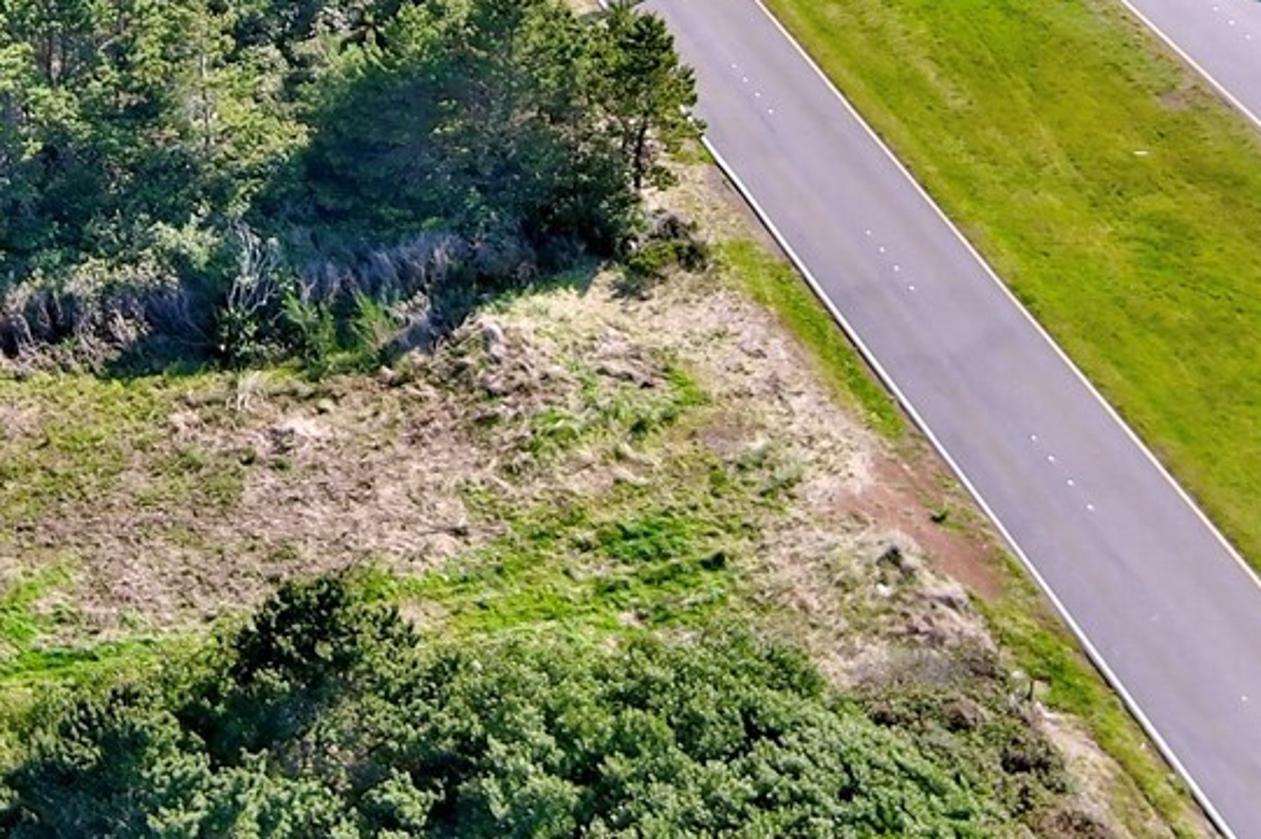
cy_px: -225
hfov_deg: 22.2
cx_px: 355
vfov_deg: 14.4
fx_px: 3185
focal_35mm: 91
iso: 100
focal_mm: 10.57
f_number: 2.8
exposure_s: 1/532
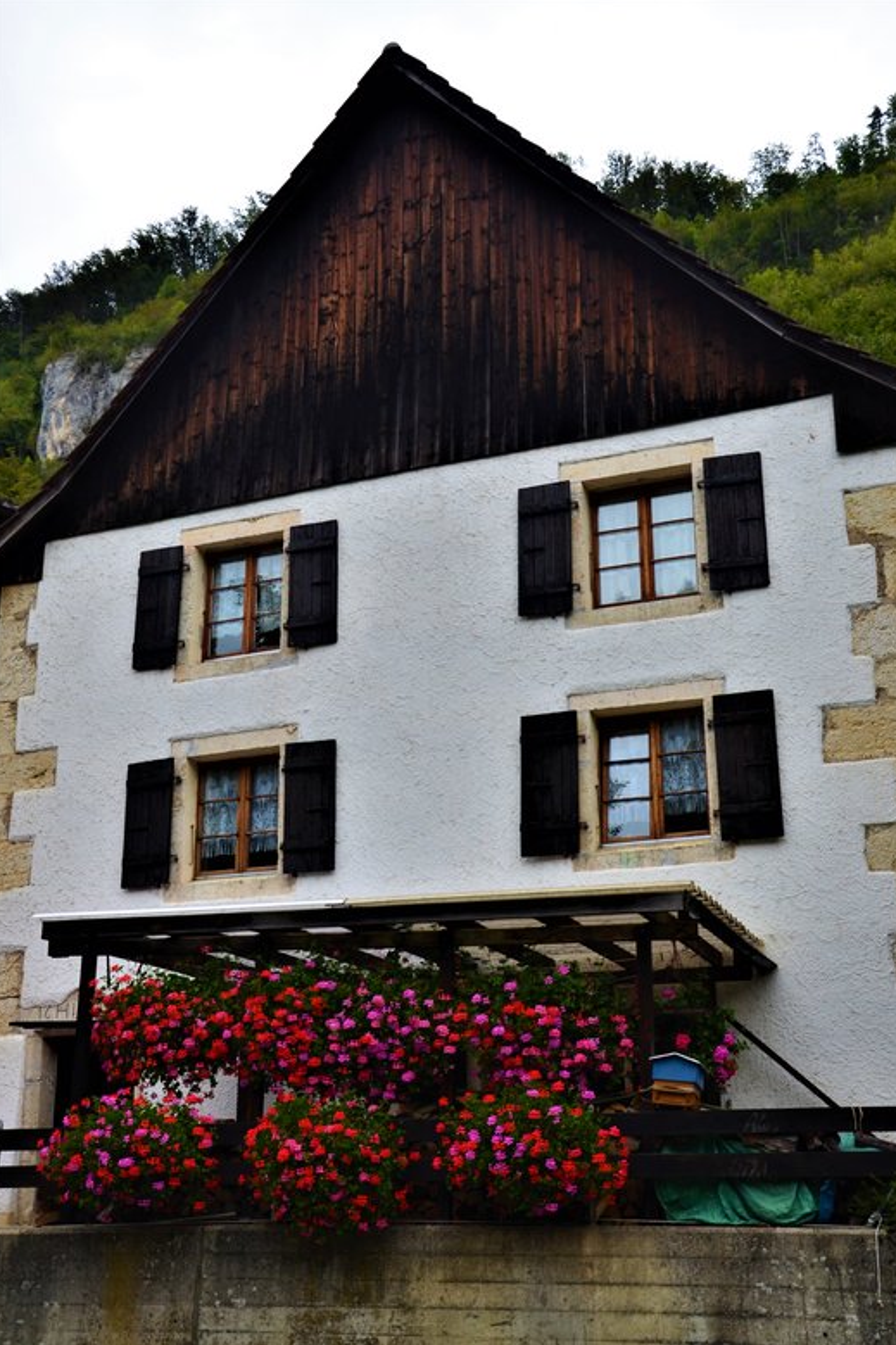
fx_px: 1494
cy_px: 684
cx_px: 449
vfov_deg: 48.5
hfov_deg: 33.4
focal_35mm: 40
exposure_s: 1/80
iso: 400
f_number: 8
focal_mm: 26
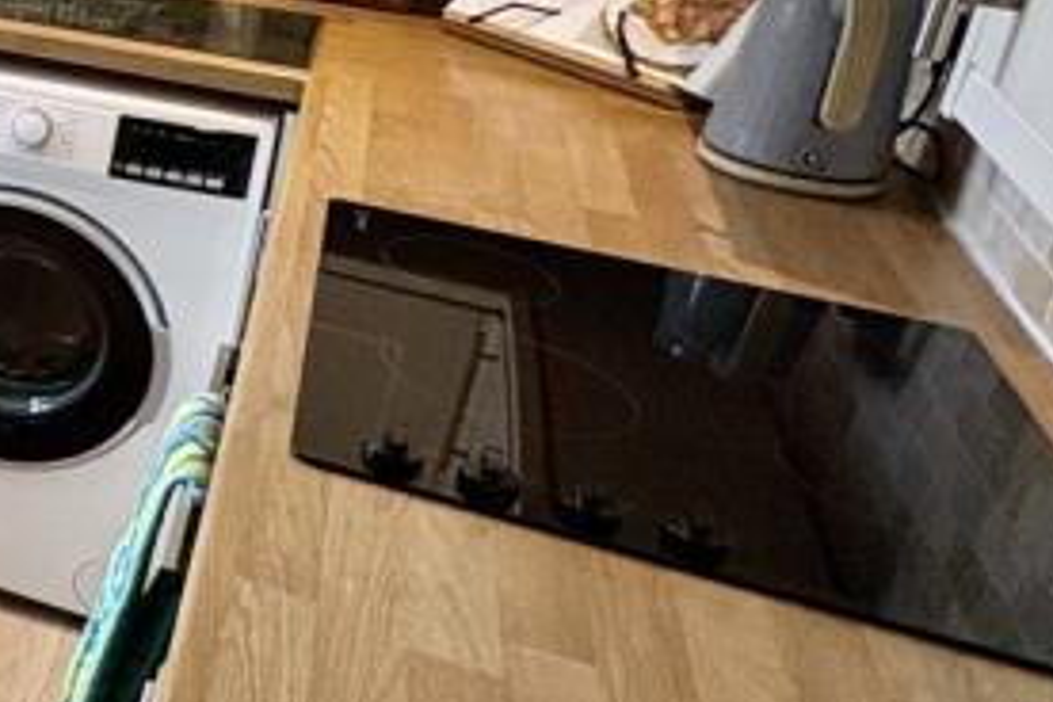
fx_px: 1579
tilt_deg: -18.3
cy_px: 57
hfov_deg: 26.0
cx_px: -568
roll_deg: -1.4
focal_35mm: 54
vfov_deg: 24.3
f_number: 2.2
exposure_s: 1/100
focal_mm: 2.22
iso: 200
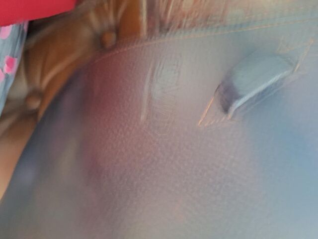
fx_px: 211
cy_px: 120
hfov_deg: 73.9
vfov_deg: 58.9
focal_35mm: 23
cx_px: 159
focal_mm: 5.54
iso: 1600
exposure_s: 1/8
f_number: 1.8
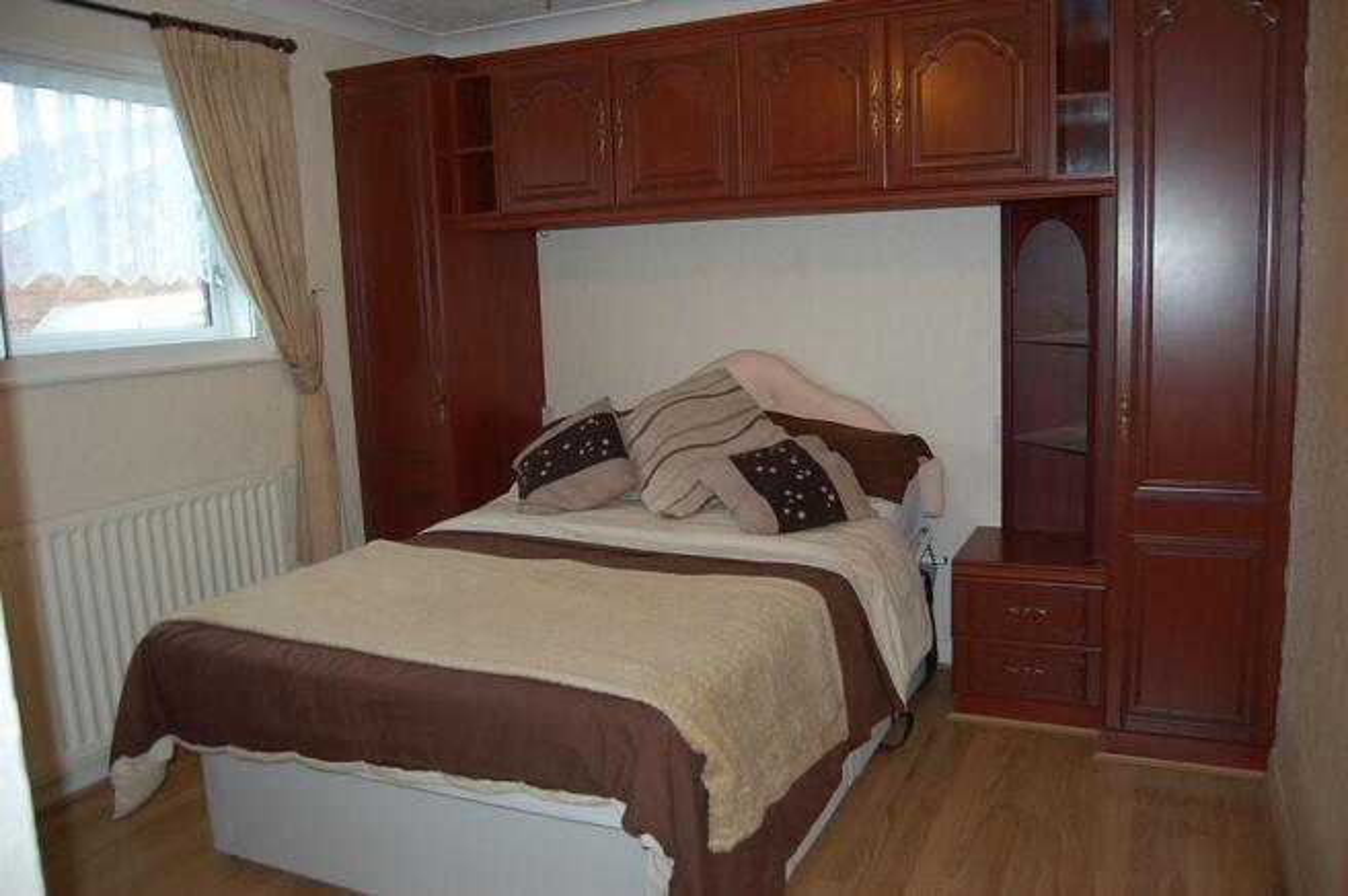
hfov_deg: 67.4
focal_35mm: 27
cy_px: 448
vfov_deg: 47.8
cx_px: 674
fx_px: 1010
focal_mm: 18
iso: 400
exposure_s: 1/60
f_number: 3.5
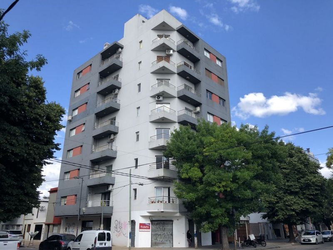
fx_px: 269
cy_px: 125
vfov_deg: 49.7
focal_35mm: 28
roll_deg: +0.2
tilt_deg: +20.1
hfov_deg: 63.4
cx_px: 166
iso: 20
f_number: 1.8
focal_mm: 4
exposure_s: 1/1033
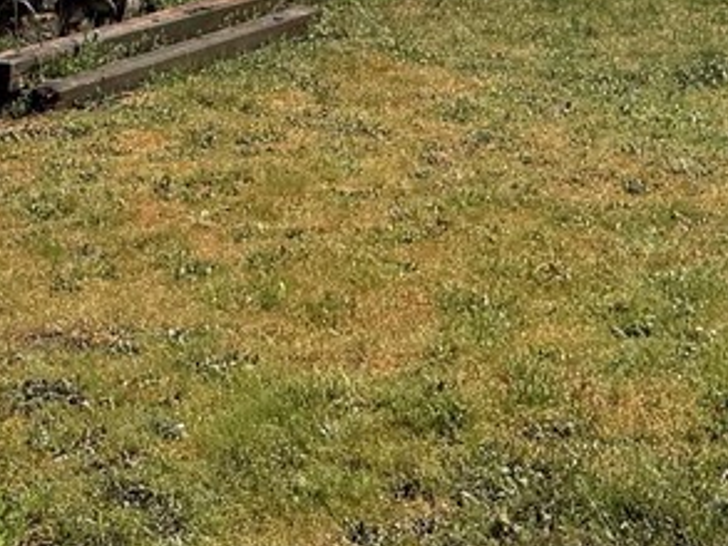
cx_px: 291
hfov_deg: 15.0
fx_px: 2756
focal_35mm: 131
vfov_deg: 10.6
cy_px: -454
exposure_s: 1/6173
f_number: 1.78
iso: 80
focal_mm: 6.76
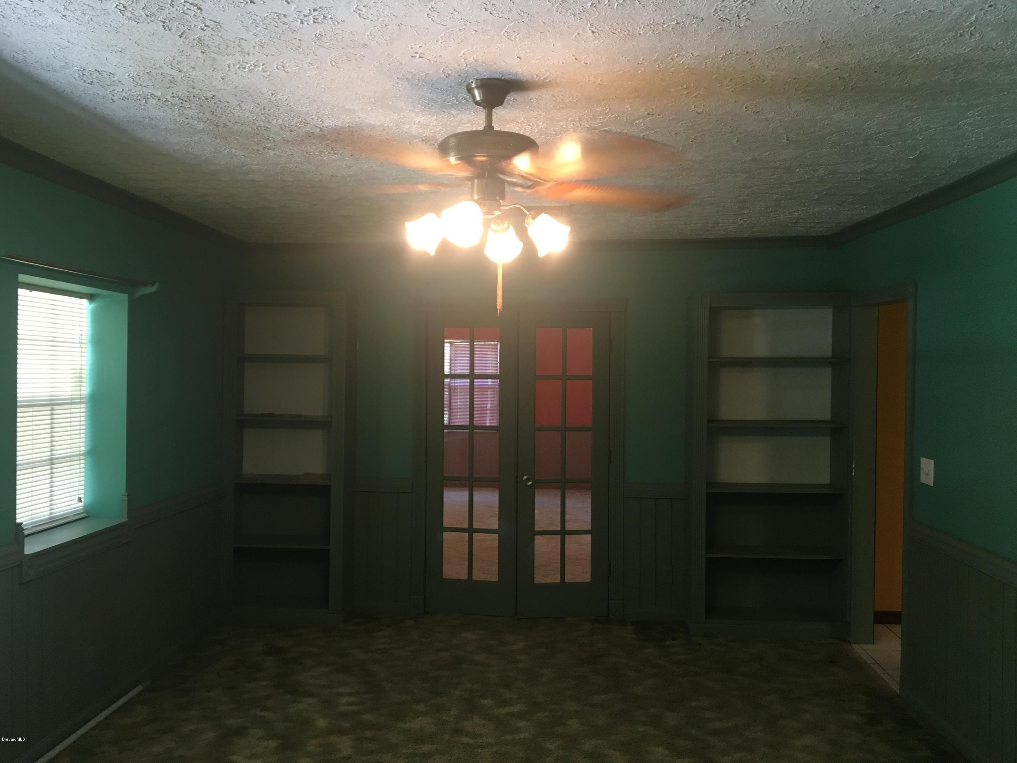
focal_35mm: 29
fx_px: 852
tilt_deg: -1.0
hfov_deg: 61.7
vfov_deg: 48.2
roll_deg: -0.3
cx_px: 508
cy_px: 382
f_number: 2.2
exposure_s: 1/30
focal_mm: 4.15
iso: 100
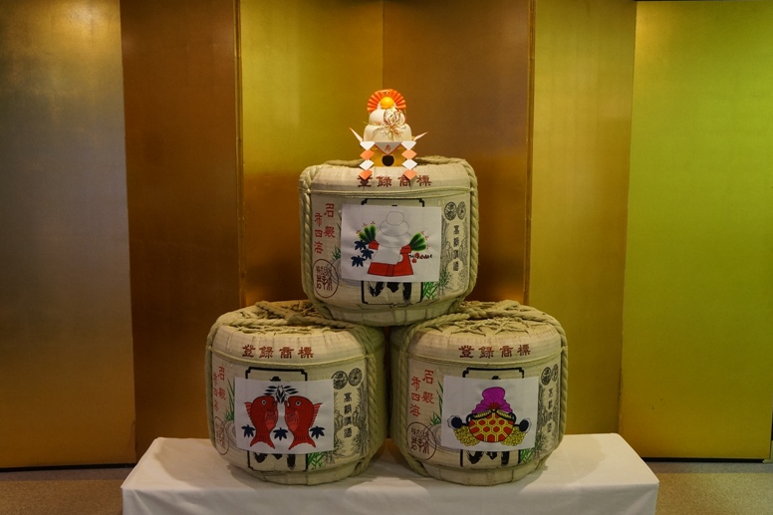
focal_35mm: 36
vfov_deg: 37.3
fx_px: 762
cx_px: 384
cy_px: 256
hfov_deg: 53.8
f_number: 4
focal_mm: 23
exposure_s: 1/60
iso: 1250
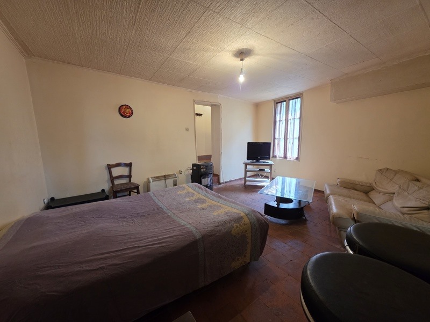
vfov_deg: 89.9
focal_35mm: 13
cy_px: 161
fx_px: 161
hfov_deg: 106.2
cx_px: 215
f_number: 1.9
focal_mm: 2.2
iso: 250
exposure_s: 1/50
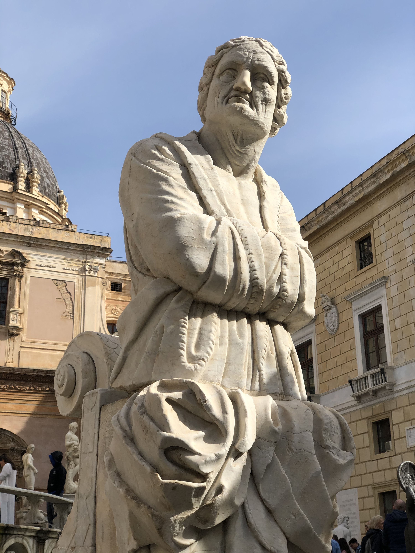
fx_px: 831
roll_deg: +1.7
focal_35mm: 52
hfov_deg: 28.0
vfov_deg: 36.8
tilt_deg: +20.9
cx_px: 208
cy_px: 276
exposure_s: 1/1230
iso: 16
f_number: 2.4
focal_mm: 6
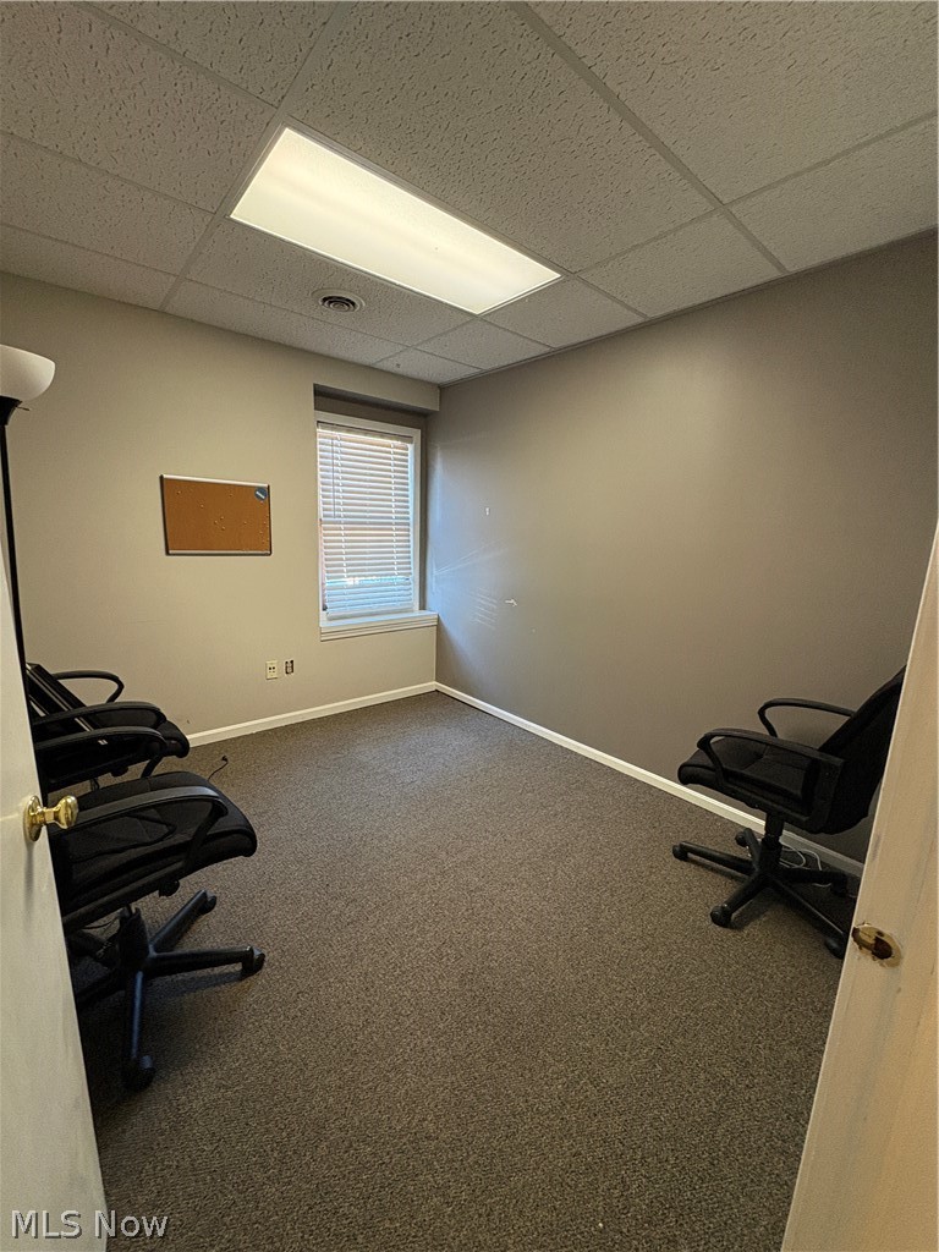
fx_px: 506
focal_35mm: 14
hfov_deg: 85.7
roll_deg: -1.5
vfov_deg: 102.1
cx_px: 470
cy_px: 626
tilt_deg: -10.9
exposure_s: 1/60
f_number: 2.2
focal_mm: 2.22
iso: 250
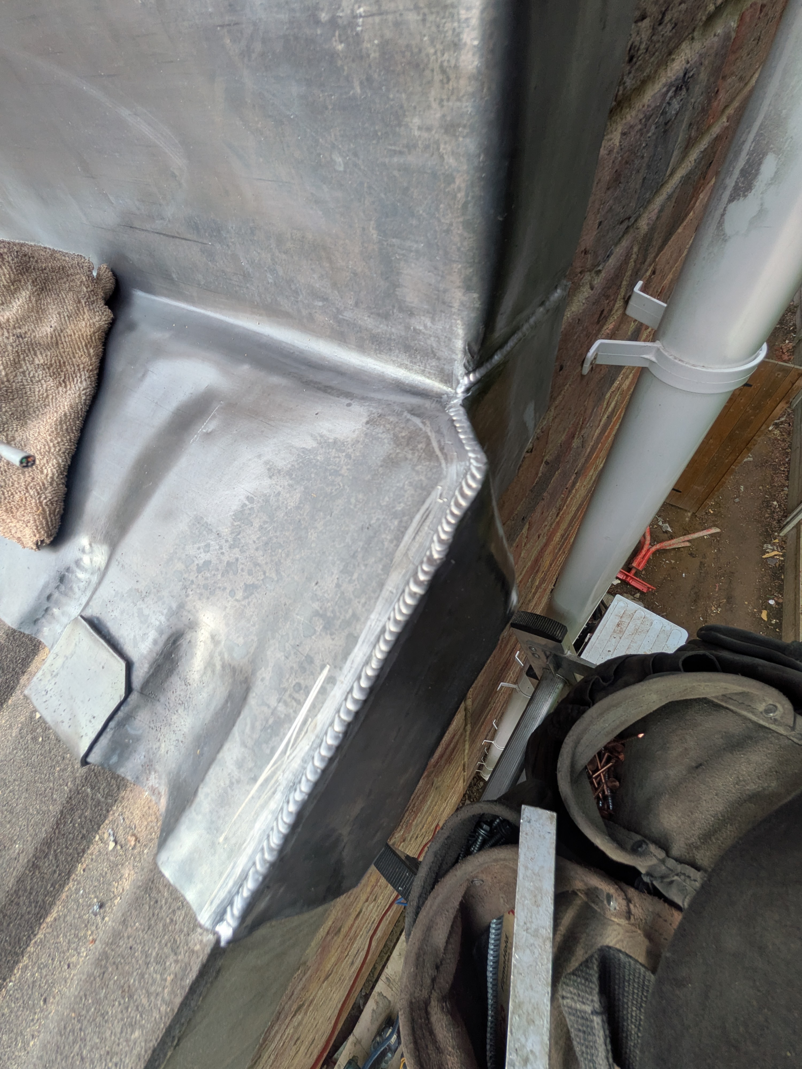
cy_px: 534
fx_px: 432
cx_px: 401
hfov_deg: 85.7
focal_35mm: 14
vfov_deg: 102.1
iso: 50
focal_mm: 1.83
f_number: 2.2
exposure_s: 1/233
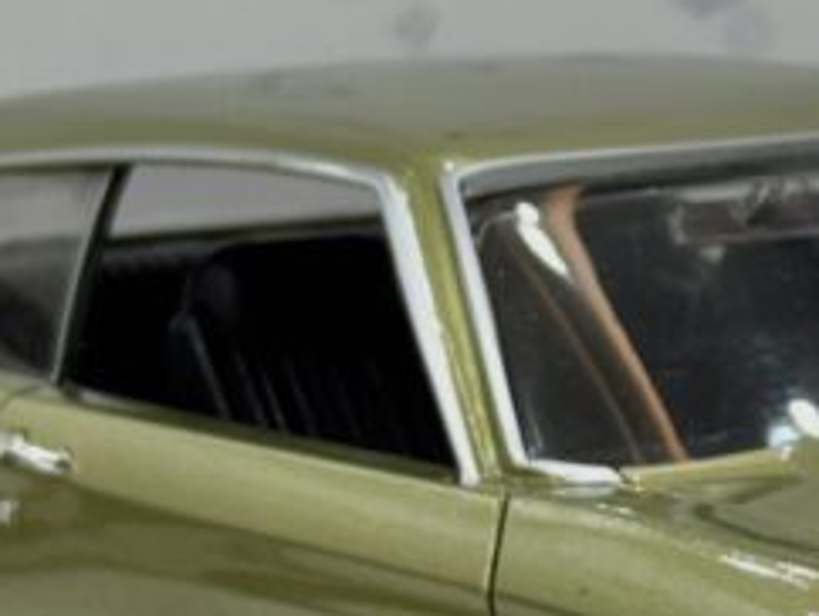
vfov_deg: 6.2
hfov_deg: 8.2
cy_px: 535
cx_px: 944
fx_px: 5637
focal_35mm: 238
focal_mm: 6.76
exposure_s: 1/100
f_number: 1.78
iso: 50
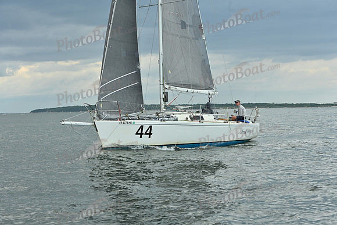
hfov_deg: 22.6
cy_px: 112
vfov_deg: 15.2
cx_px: 168
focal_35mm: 90
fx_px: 843
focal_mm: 90
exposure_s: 1/640
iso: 250
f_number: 6.3
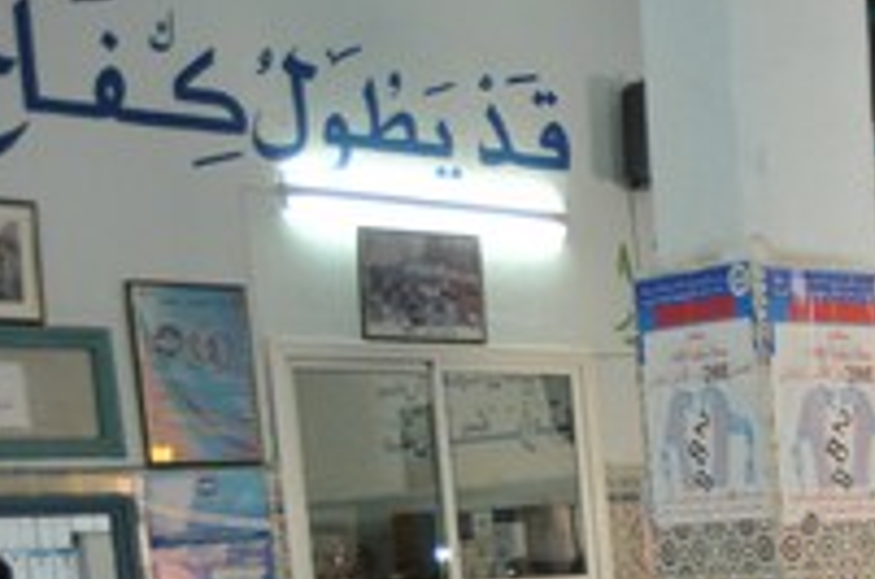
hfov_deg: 20.6
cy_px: 873
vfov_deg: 14.7
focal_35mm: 86
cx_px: 1267
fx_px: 2085
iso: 800
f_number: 3.5
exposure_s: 1/60
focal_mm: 18
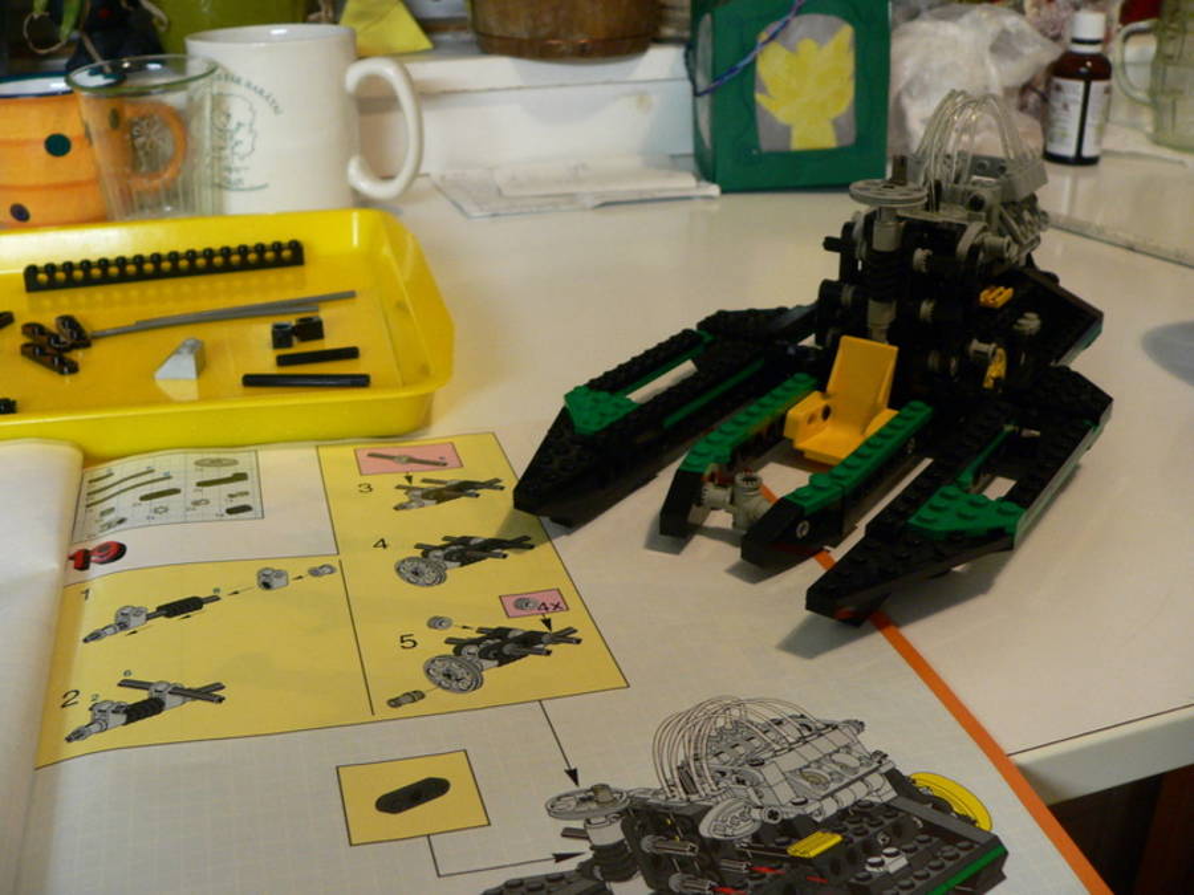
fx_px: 1242
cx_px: 597
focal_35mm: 36
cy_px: 448
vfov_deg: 39.7
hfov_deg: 51.4
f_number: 2.8
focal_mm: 6
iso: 200
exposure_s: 1/10
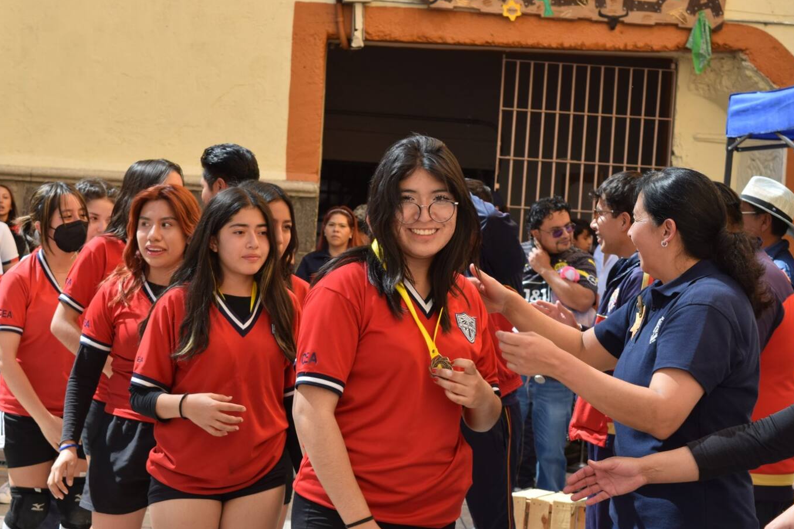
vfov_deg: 14.0
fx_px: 2152
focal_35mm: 98
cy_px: 290
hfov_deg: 20.9
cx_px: 352
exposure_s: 1/250
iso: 220
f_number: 8
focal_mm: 55
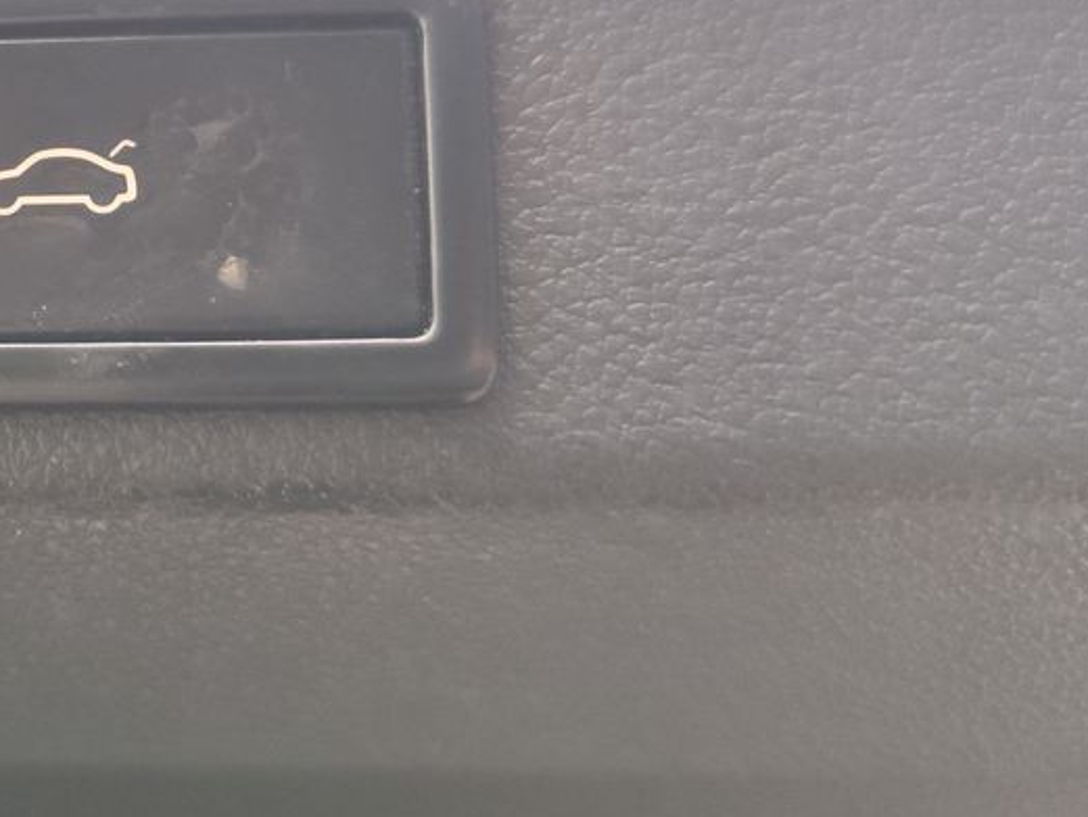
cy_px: 224
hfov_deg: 32.9
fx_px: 1666
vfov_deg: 27.2
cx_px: -19
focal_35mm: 53
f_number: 1.69
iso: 474
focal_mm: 7.01
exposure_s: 1/400
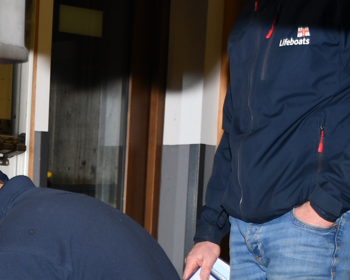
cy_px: 441
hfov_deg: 12.8
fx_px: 1492
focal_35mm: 144
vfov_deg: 10.3
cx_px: -155
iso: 160
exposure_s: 1/60
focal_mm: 27
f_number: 4.5
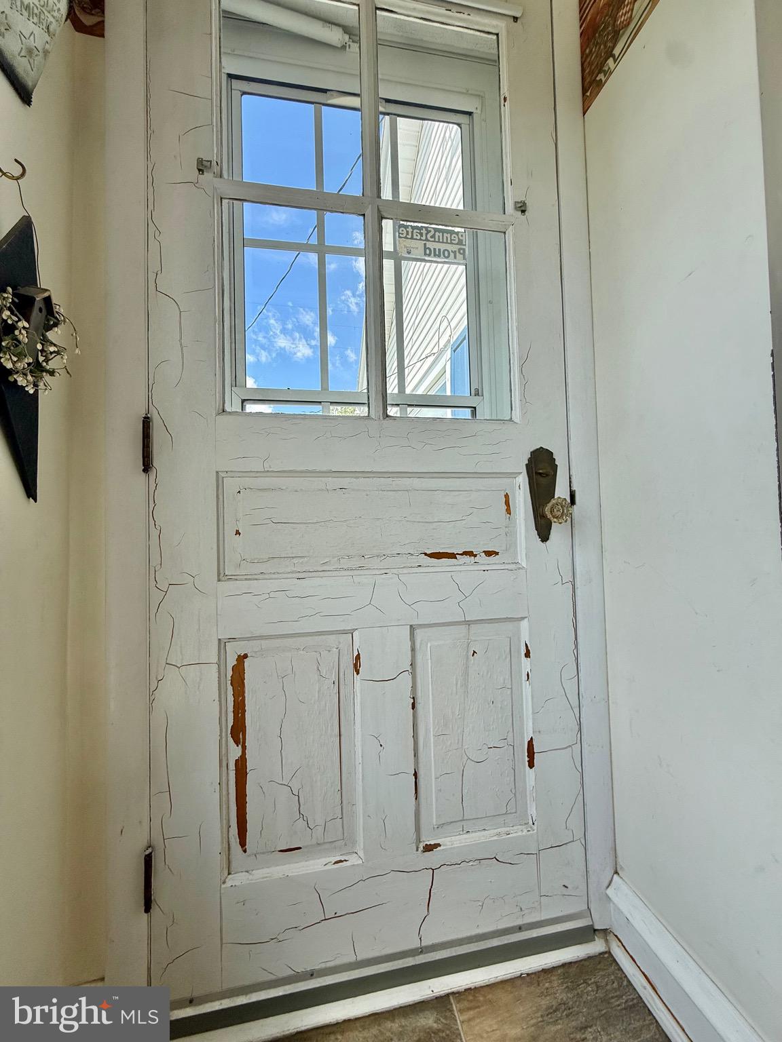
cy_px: 521
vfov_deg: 102.1
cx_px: 391
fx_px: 422
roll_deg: +0.6
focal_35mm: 14
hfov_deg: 85.7
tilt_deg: +2.3
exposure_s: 1/709
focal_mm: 2.22
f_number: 2.2
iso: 50
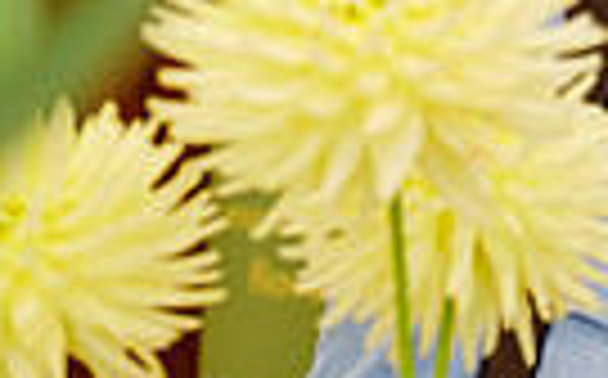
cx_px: 1193
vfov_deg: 5.6
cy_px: 151
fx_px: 3839
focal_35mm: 232
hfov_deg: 8.6
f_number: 5.6
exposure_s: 1/60
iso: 2500
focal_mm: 53
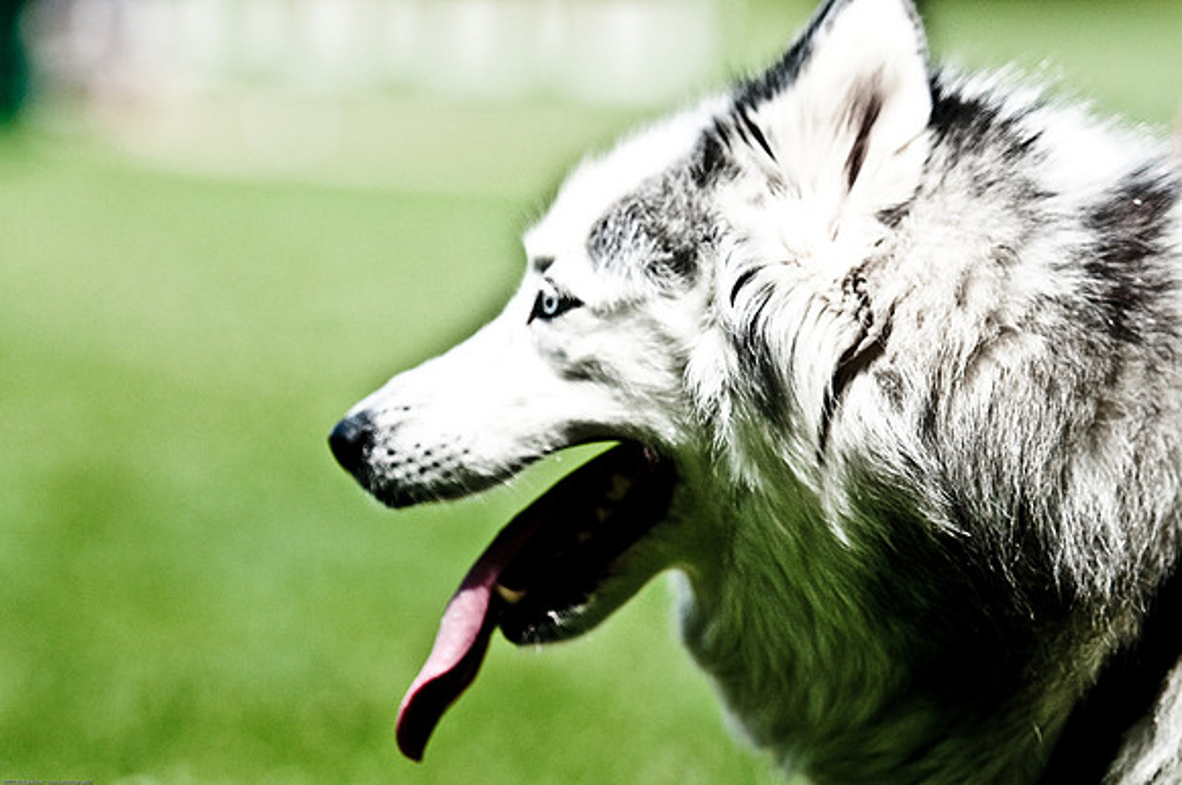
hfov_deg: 10.6
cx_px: 591
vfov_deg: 7.0
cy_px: 392
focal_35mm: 195
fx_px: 6394
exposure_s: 1/5000
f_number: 2.8
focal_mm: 130
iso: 200
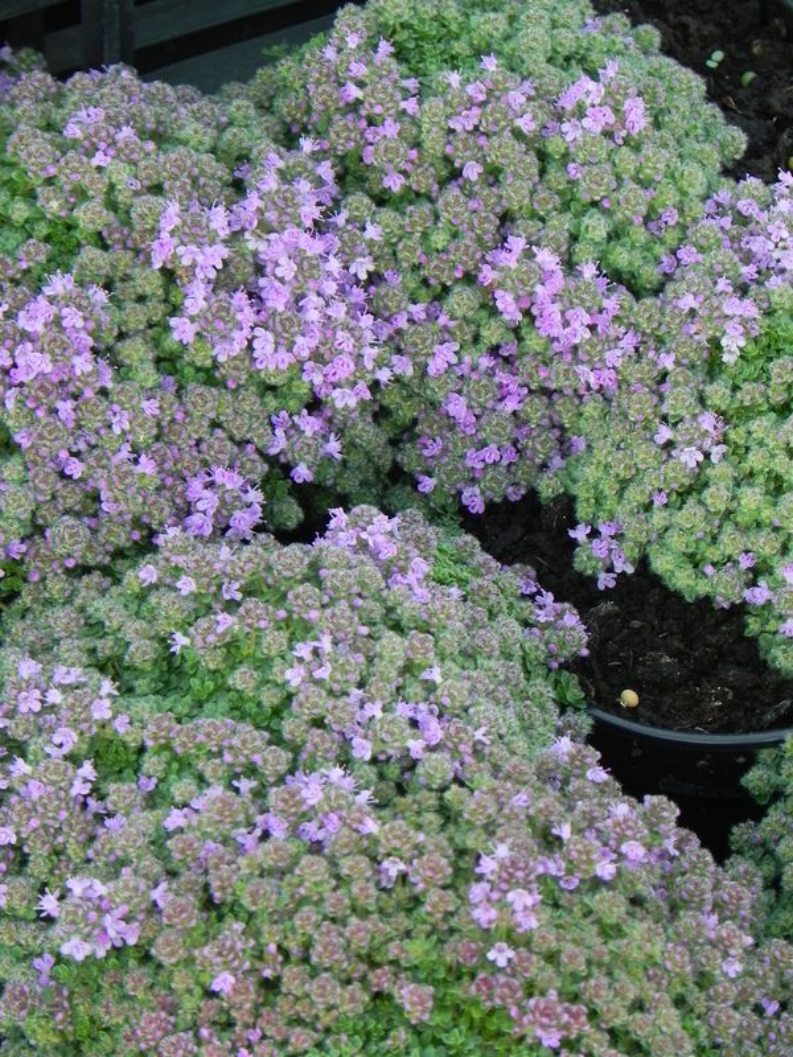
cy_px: 528
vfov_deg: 8.0
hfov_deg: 6.0
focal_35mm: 247
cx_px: 396
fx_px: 7545
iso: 160
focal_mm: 44
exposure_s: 1/80
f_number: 5
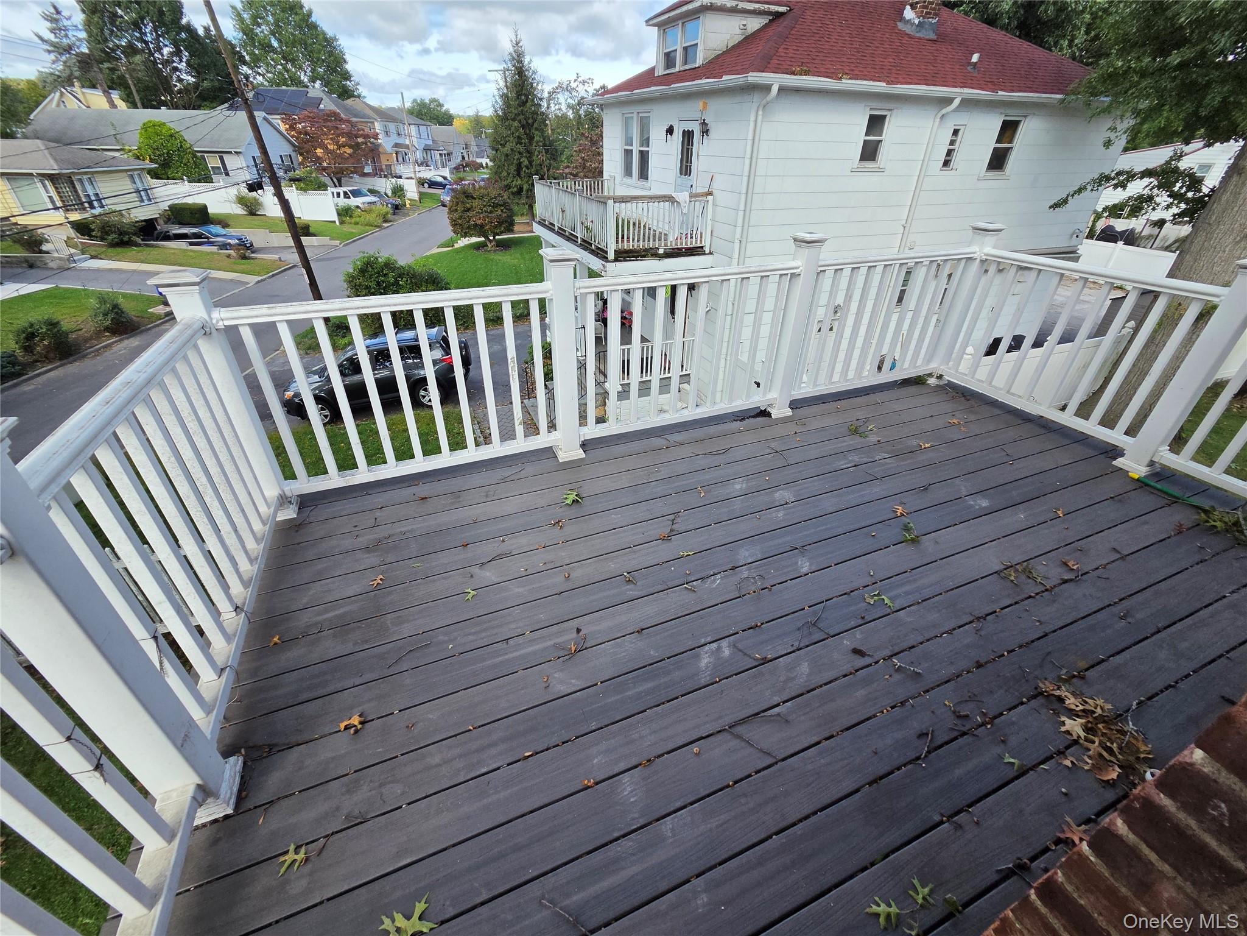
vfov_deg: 89.9
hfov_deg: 106.2
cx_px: 624
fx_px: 468
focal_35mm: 13
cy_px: 468
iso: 100
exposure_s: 1/1276
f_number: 2.2
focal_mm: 2.2
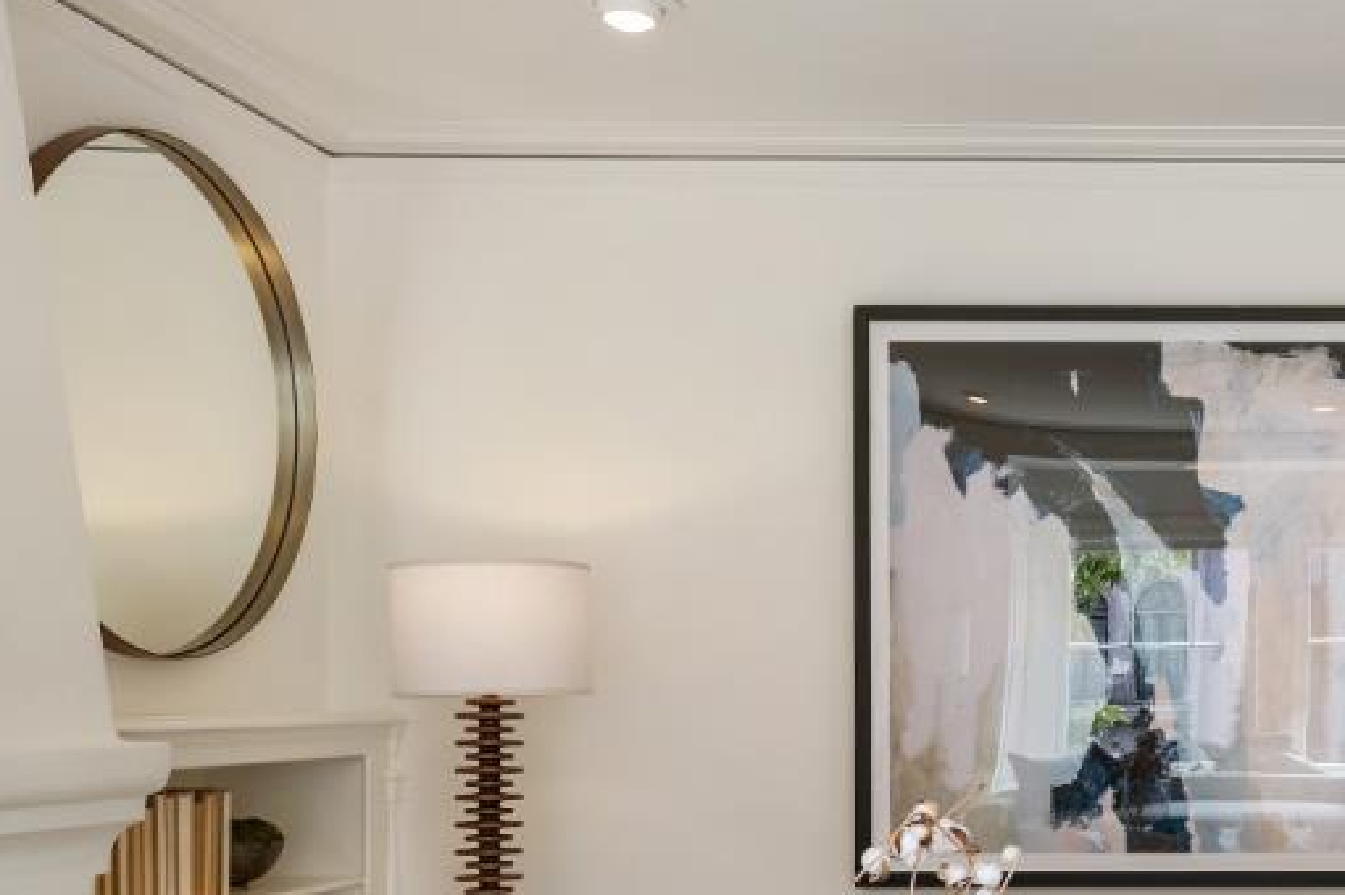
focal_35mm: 48
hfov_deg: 37.6
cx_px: 1256
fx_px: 1810
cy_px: 716
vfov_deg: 27.2
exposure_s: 1/30
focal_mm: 16.5
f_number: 7.1
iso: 400
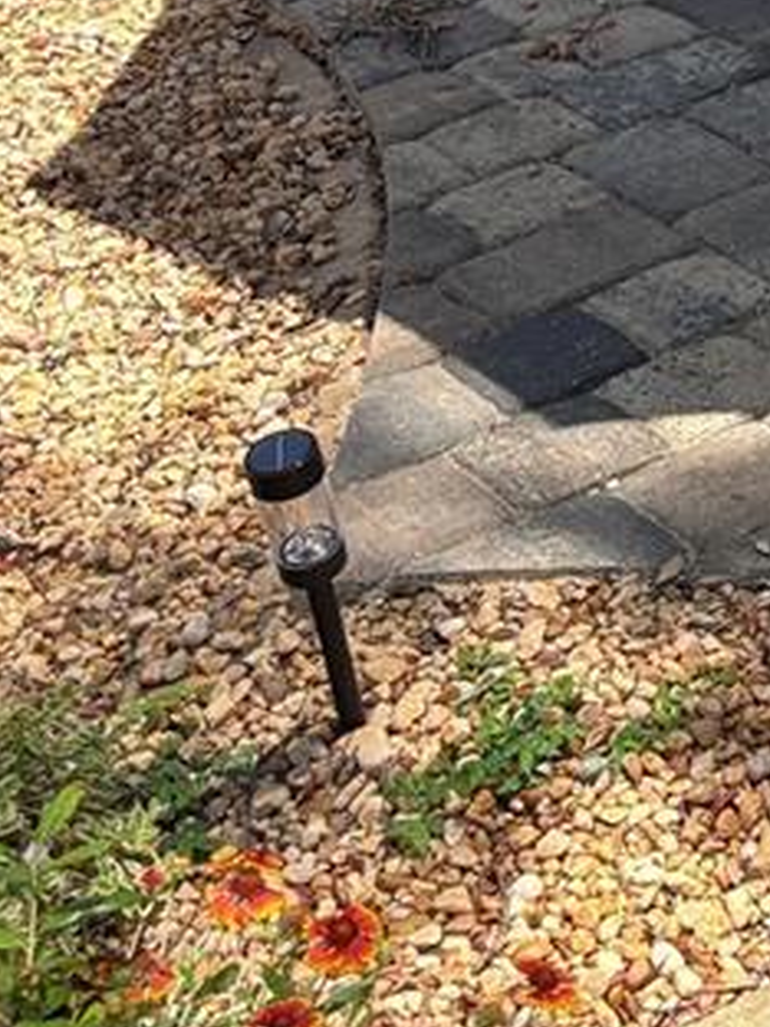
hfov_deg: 13.1
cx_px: 1474
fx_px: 2966
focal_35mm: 100
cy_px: -290
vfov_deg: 18.4
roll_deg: -0.4
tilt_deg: -16.1
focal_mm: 5.96
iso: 50
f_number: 1.6
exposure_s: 1/910
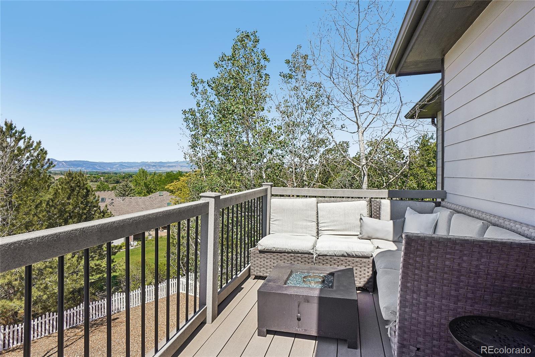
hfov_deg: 90.0
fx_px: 267
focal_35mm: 18
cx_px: 268
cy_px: 178
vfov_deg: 67.4
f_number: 8
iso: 100
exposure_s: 1/250
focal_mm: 12
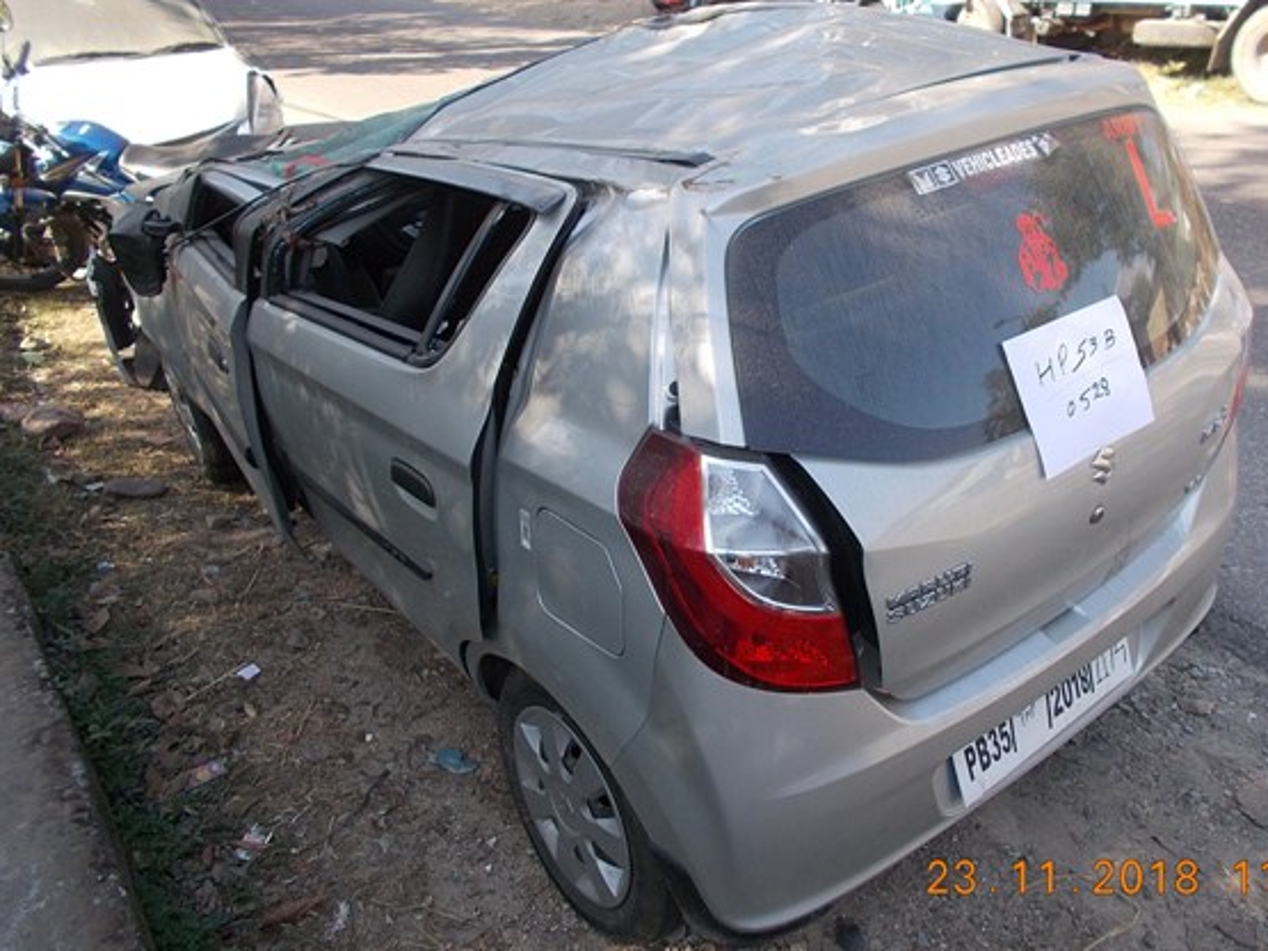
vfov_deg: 46.8
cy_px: 457
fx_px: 1099
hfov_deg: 59.8
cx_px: 708
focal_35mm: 30
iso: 125
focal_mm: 4.6
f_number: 3.2
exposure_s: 1/250
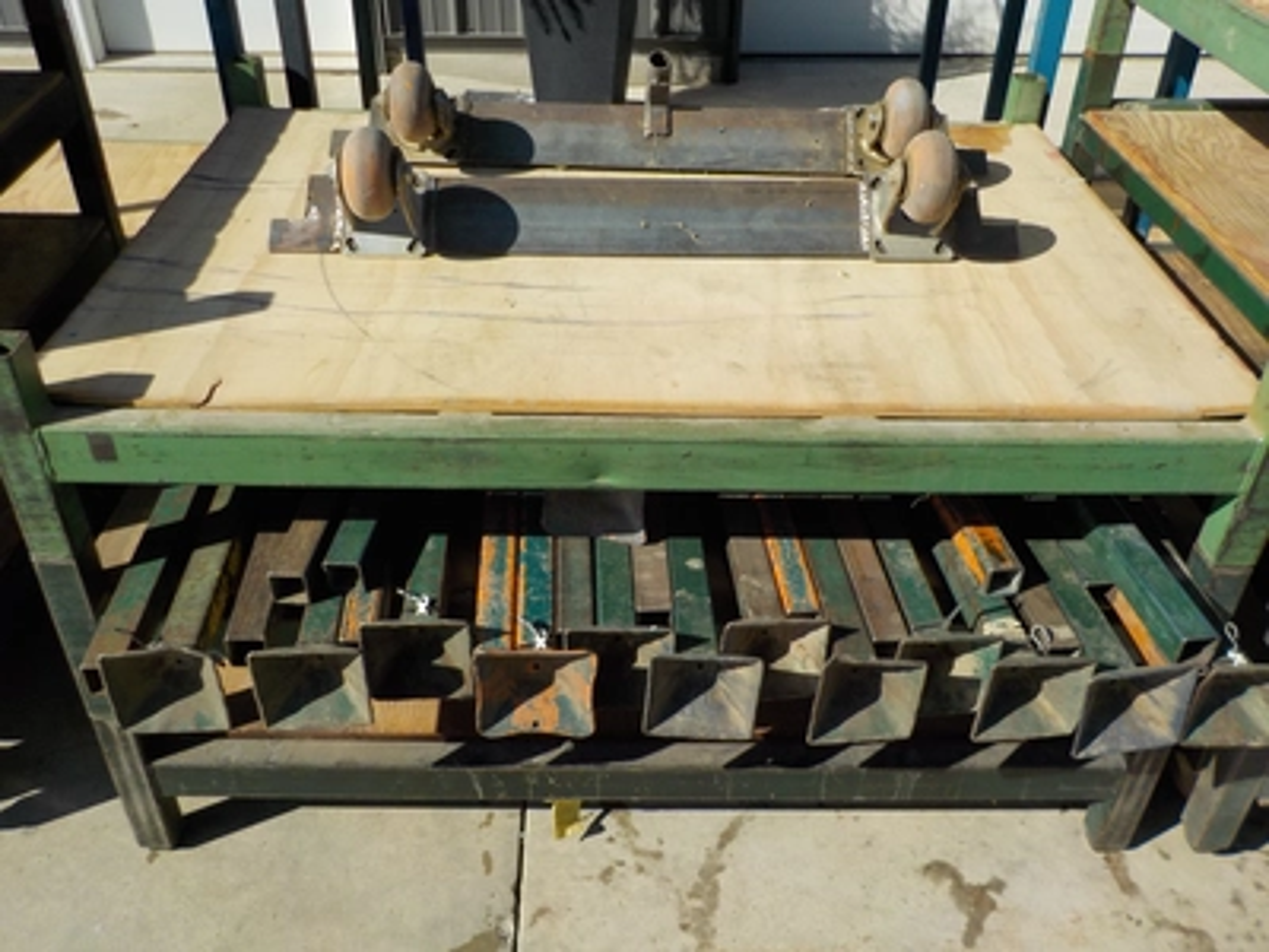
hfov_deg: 60.0
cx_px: 634
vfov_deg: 46.8
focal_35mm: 30
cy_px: 476
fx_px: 1100
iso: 125
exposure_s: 1/1600
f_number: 3.3
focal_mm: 4.1
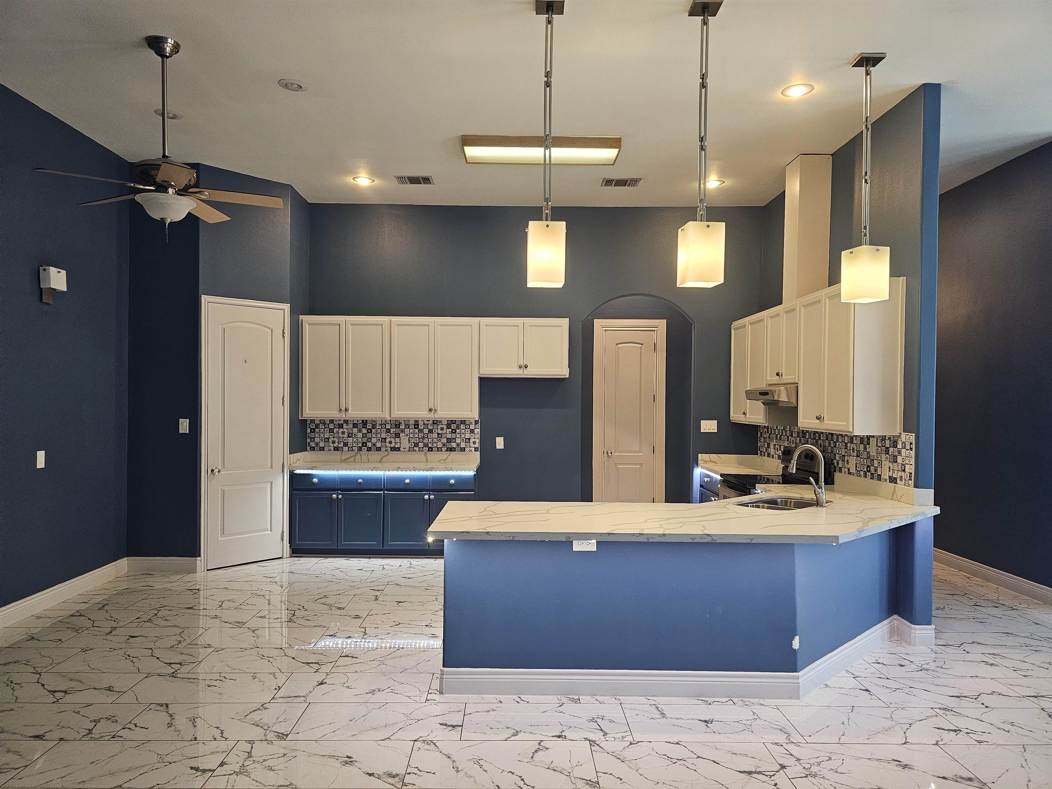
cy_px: 394
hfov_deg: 73.9
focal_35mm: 23
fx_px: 699
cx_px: 526
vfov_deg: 58.9
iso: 500
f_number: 1.7
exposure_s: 1/120
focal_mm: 6.3
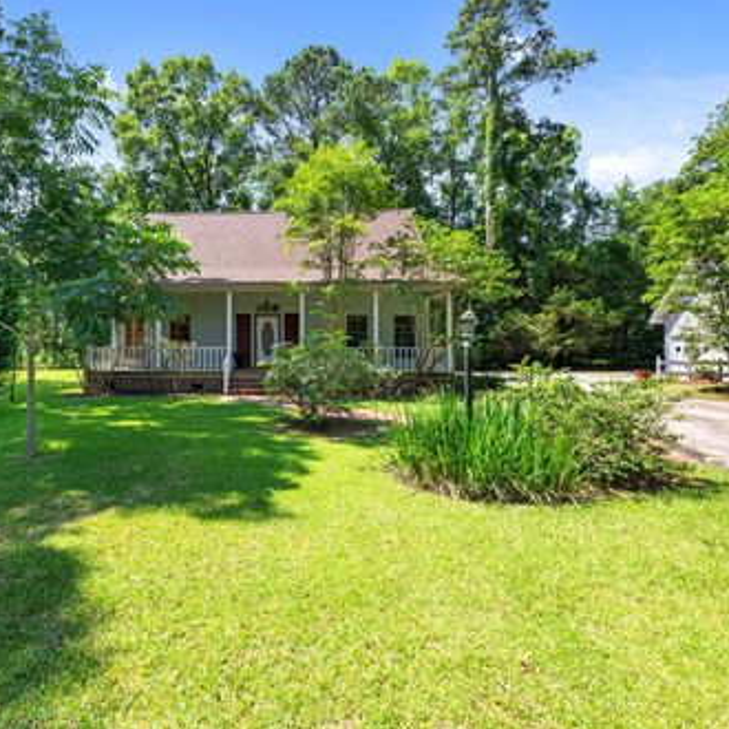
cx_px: 261
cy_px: 363
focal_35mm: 18
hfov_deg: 78.8
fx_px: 429
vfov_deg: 80.7
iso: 200
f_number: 9
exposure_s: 1/125
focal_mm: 14
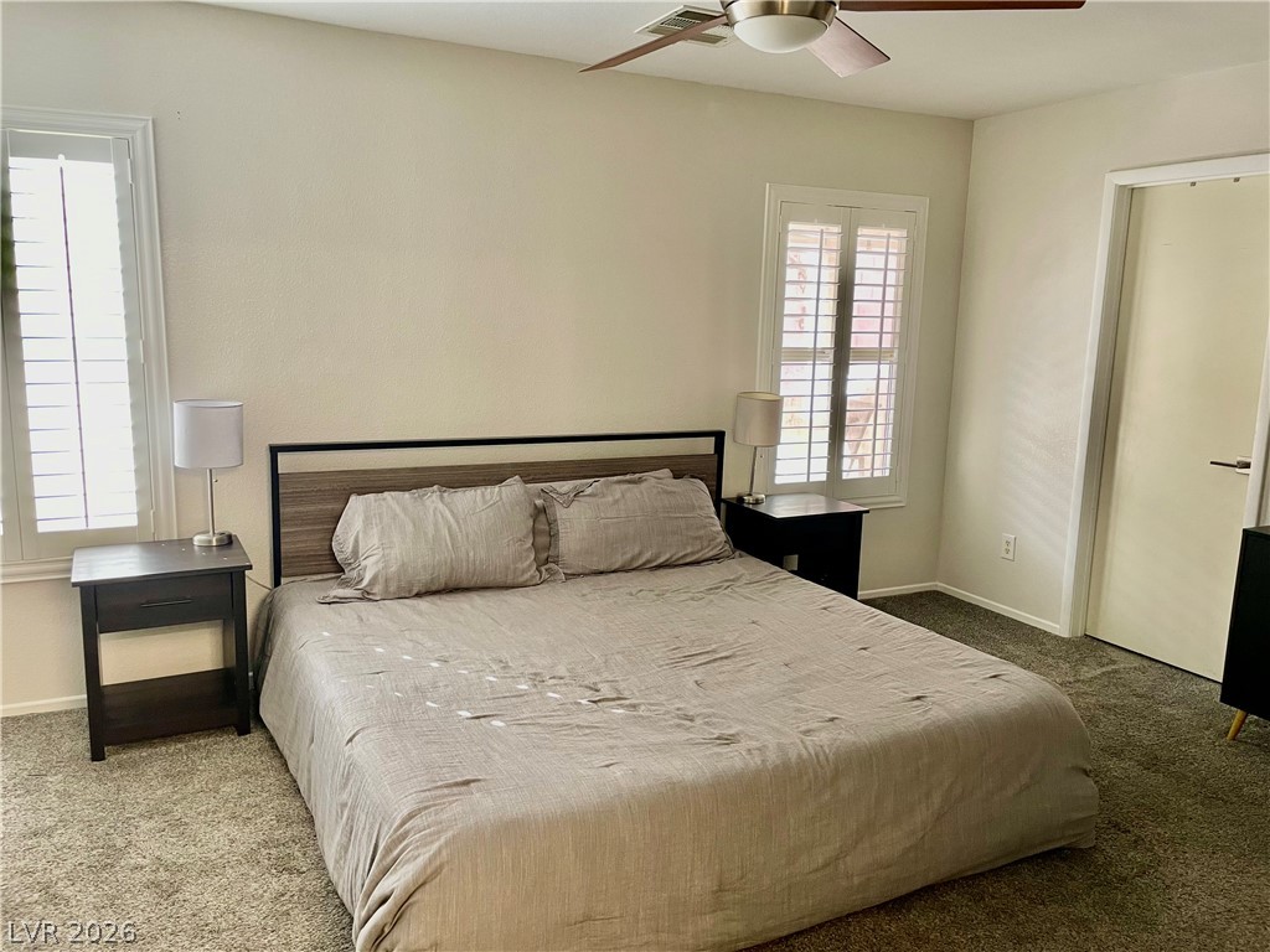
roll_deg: -1.5
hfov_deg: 67.3
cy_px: 476
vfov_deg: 53.1
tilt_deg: -9.2
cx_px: 635
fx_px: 954
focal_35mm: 26
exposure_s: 1/60
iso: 160
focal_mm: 4.2
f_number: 1.6
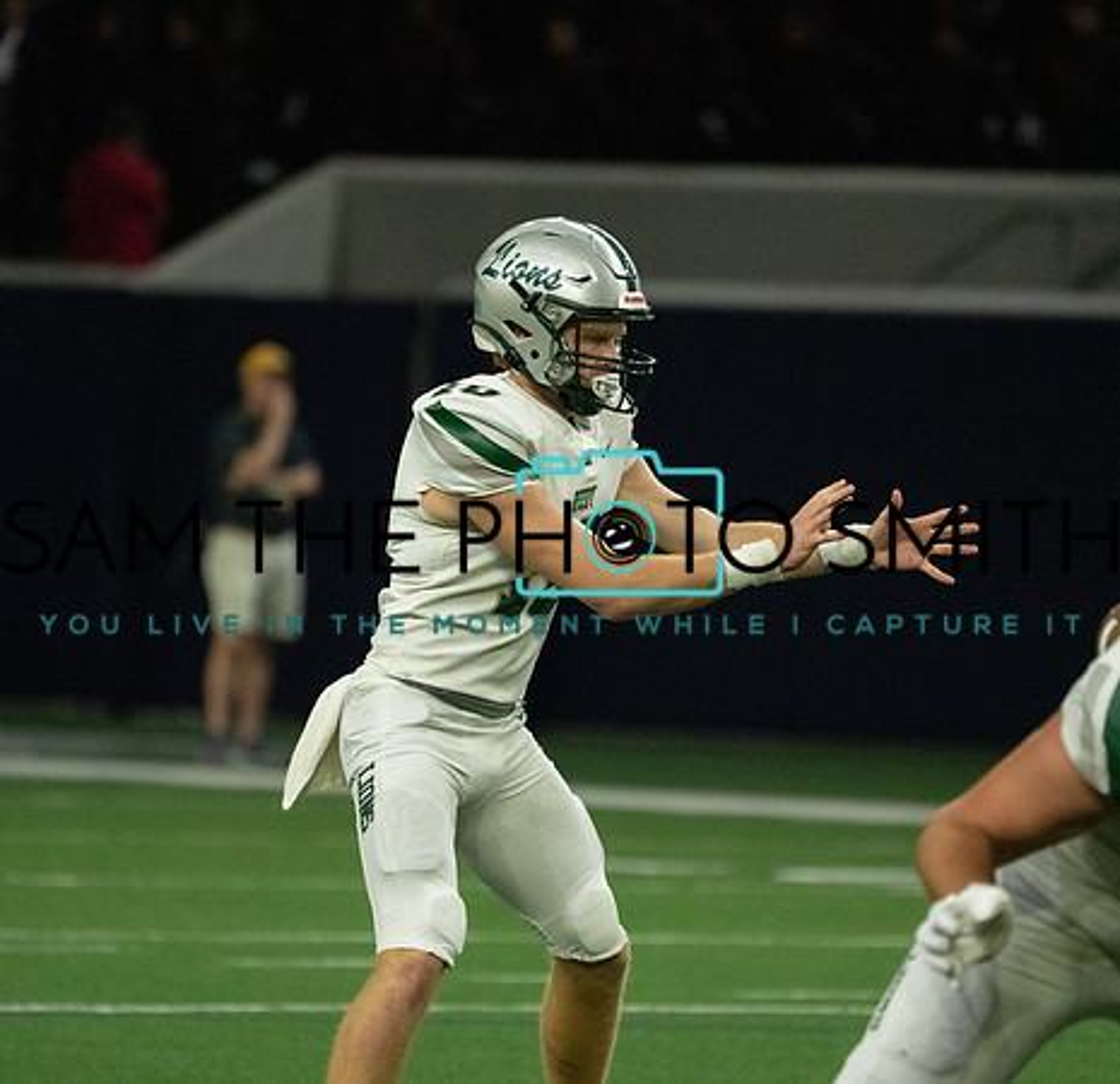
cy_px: 533
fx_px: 17972
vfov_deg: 3.5
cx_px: 580
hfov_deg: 3.6
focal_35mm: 499
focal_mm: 388
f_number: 5.6
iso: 10000
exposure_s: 1/1000
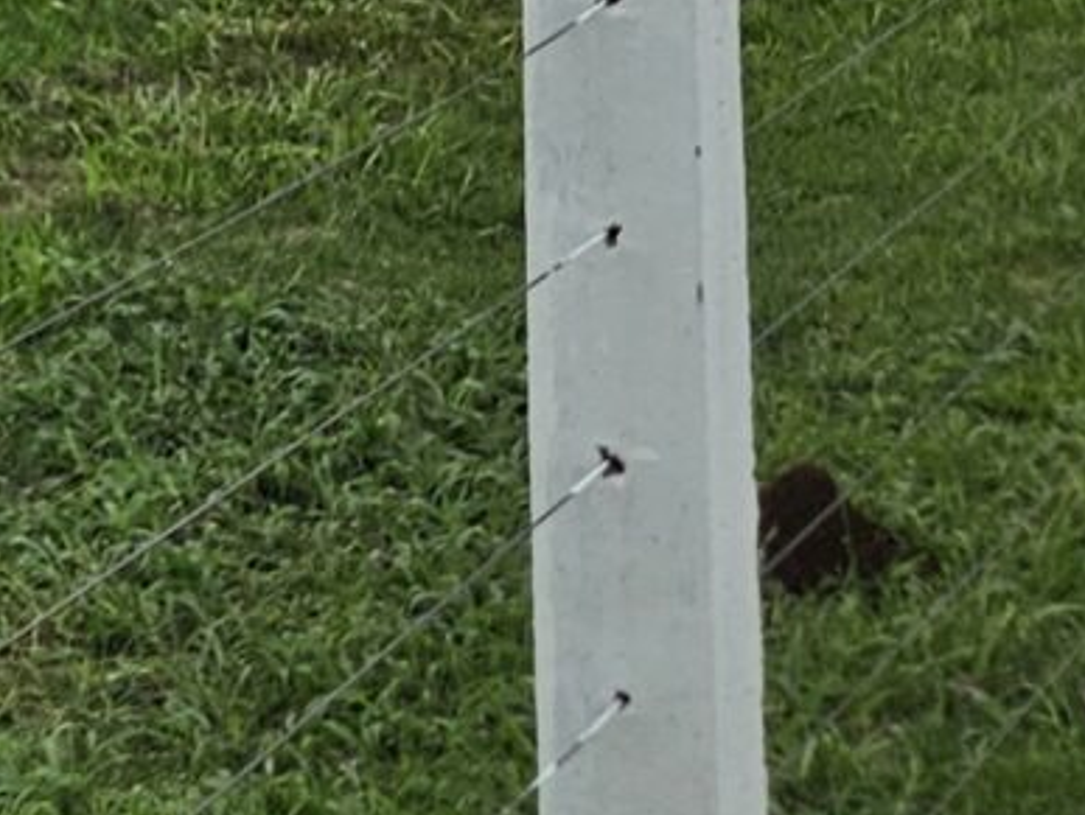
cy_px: -1266
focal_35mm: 152
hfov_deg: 10.7
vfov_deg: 8.7
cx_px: -1707
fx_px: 4769
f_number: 1.8
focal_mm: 5.4
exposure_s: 1/1869
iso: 25
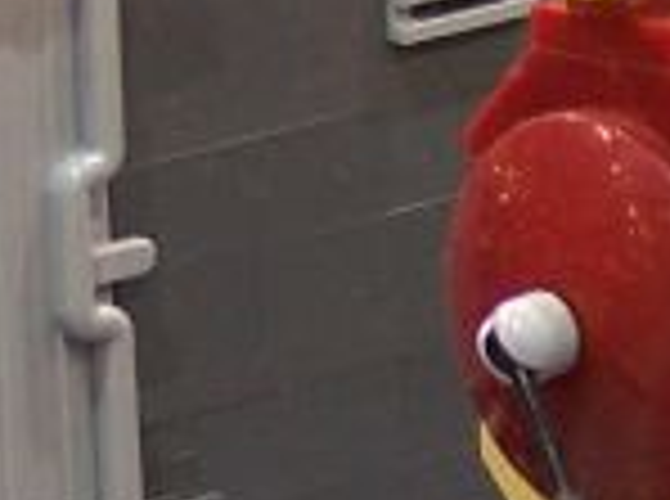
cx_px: 2077
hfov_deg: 3.0
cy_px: 18
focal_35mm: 648
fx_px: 12512
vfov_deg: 2.3
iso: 80
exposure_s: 1/2
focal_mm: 15.6
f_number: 3.2
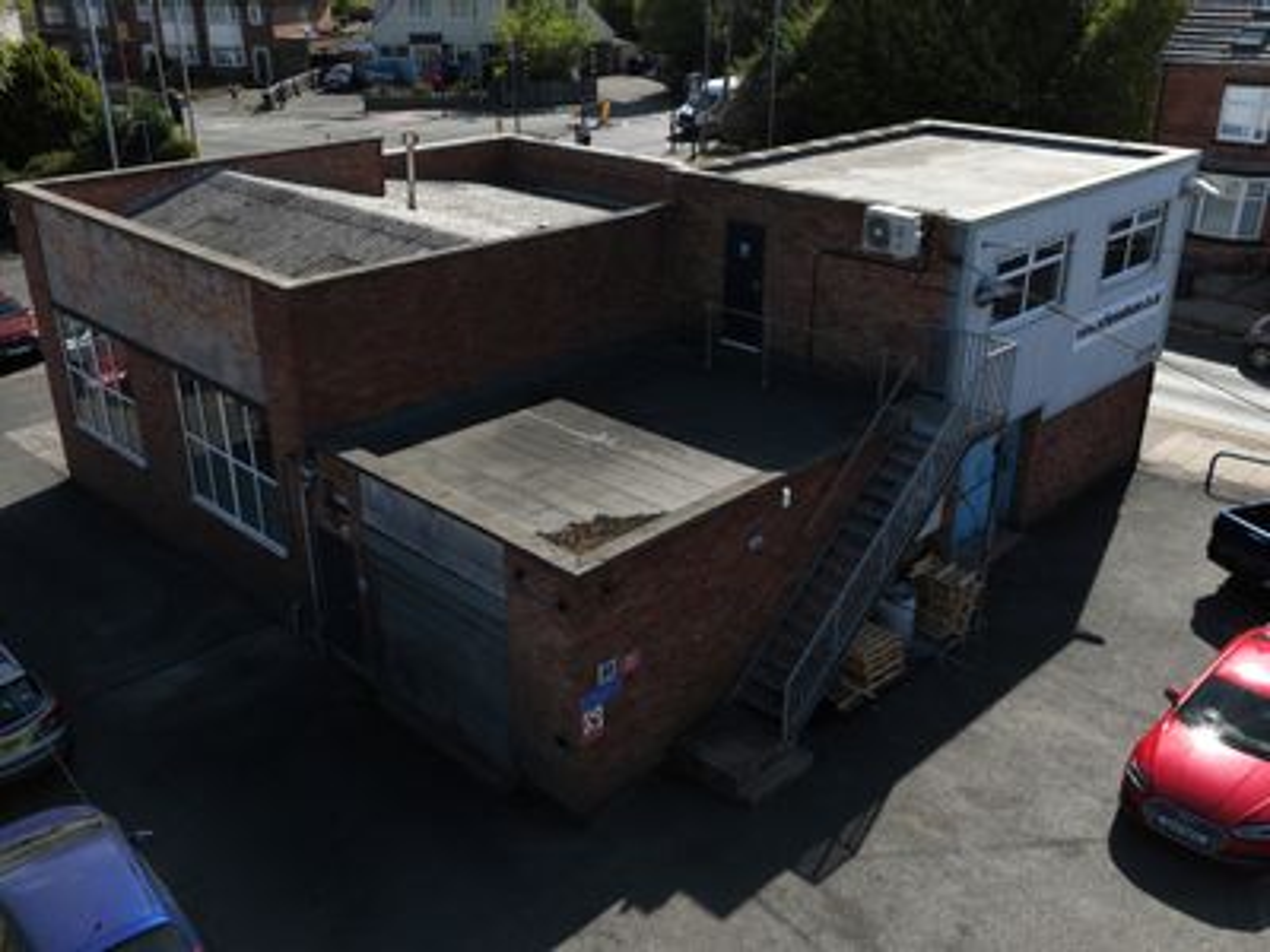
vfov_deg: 56.8
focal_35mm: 24
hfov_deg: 71.6
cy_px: 476
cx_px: 635
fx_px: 881
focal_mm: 12.29
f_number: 5
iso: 100
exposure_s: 1/320
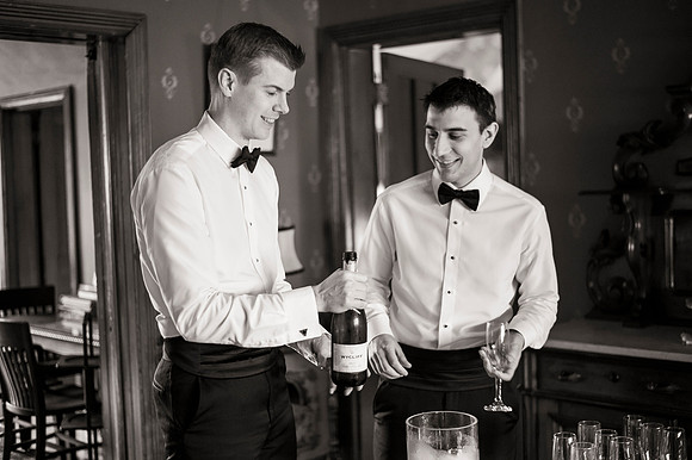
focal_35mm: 50
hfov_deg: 39.6
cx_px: 346
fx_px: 961
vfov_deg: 27.0
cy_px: 230
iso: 1000
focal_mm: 50
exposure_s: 1/80
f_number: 1.8
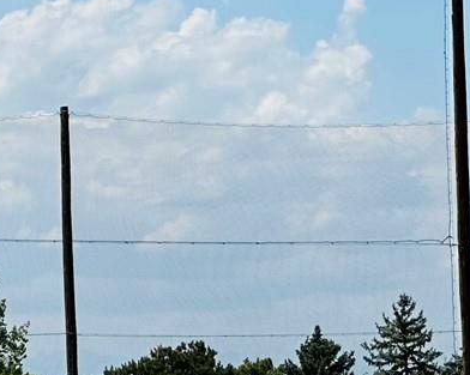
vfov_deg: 5.0
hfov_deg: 6.3
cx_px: -36
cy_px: 575
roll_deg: +2.0
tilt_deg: -0.8
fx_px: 4267
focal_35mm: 307
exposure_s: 1/1263
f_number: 2.8
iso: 32
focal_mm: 9
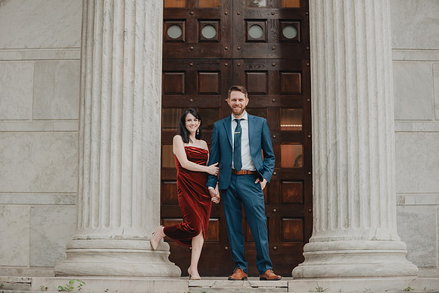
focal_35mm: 73
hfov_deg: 27.7
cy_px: 143
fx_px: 889
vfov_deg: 18.7
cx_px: 217
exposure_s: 1/640
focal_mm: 70
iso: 800
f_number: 2.8
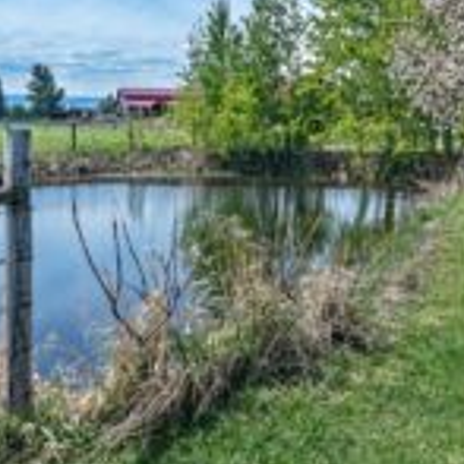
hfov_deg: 38.3
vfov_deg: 37.7
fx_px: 667
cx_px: 268
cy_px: 134
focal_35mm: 44
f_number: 11
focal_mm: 19
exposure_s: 1/200
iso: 200
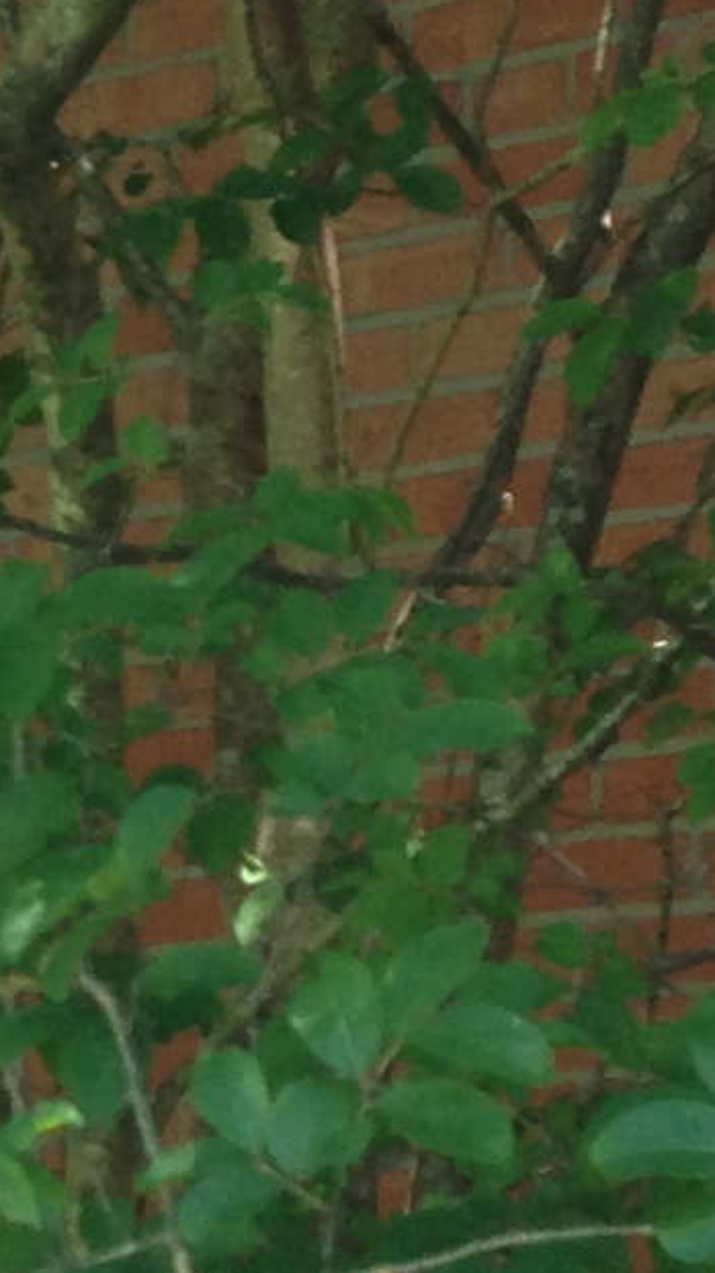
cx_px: -1592
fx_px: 6375
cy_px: 1449
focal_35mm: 189
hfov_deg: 5.9
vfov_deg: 11.2
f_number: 2.4
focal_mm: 4.12
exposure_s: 1/120
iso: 64
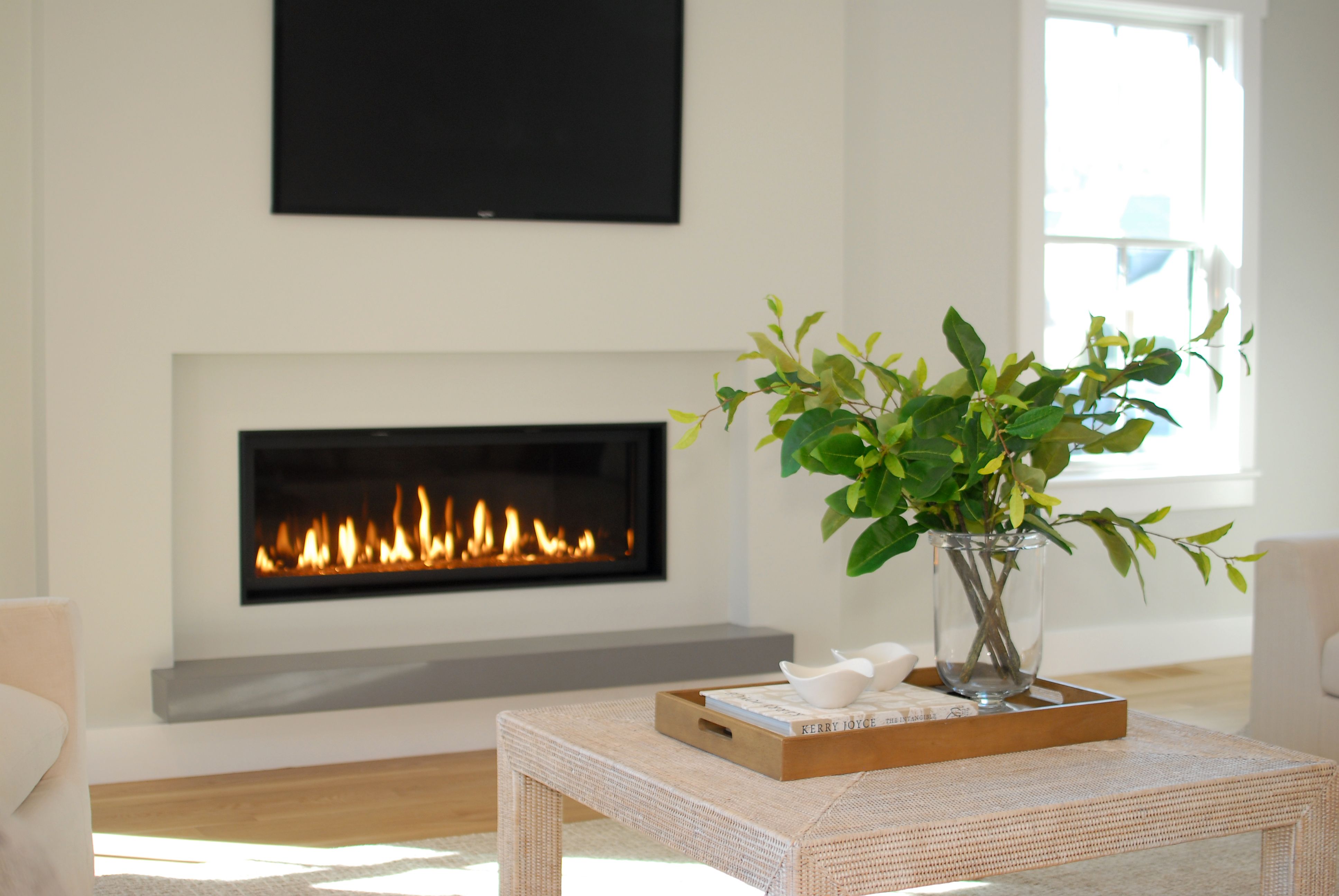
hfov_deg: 37.8
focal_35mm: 52
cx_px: 670
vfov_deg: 25.8
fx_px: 1955
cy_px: 448
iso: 200
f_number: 2.5
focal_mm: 35
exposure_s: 1/125
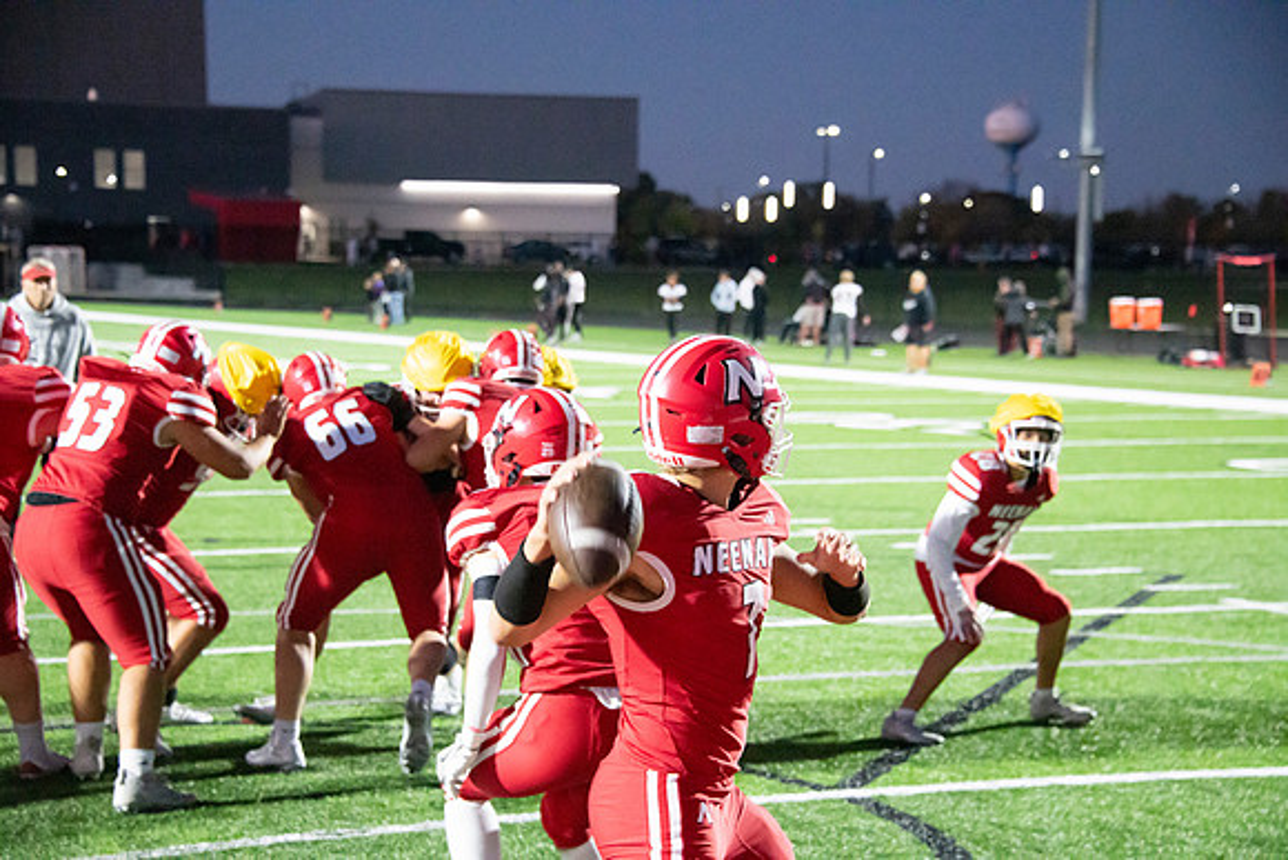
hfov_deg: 22.6
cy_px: 430
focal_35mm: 90
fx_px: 3221
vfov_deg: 15.2
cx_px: 644
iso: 25600
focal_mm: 90
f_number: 5.6
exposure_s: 1/500
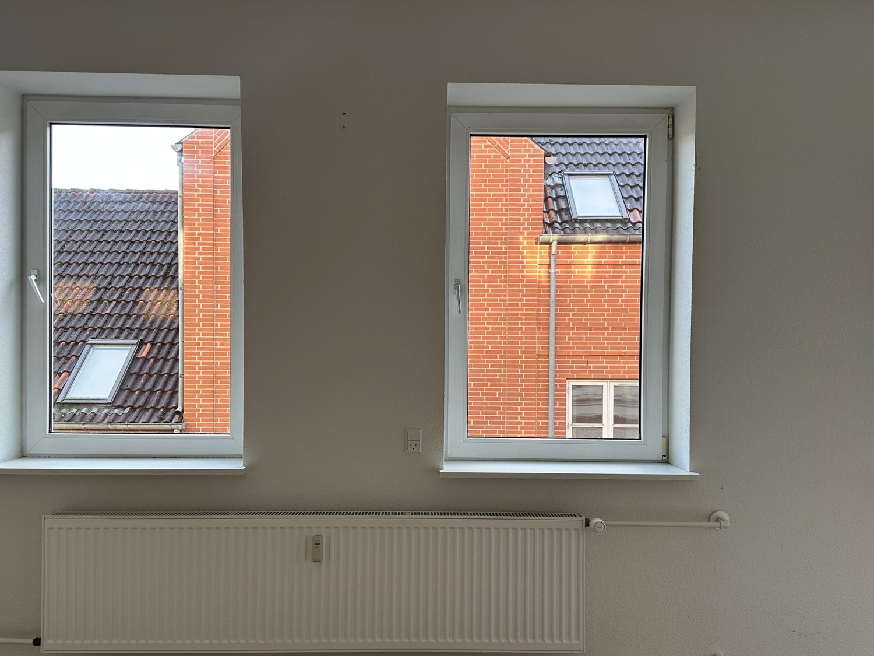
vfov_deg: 44.0
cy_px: 377
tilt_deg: -0.8
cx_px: 434
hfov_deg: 56.8
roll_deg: -0.5
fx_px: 808
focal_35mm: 32
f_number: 1.78
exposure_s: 1/100
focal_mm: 6.86
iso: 64
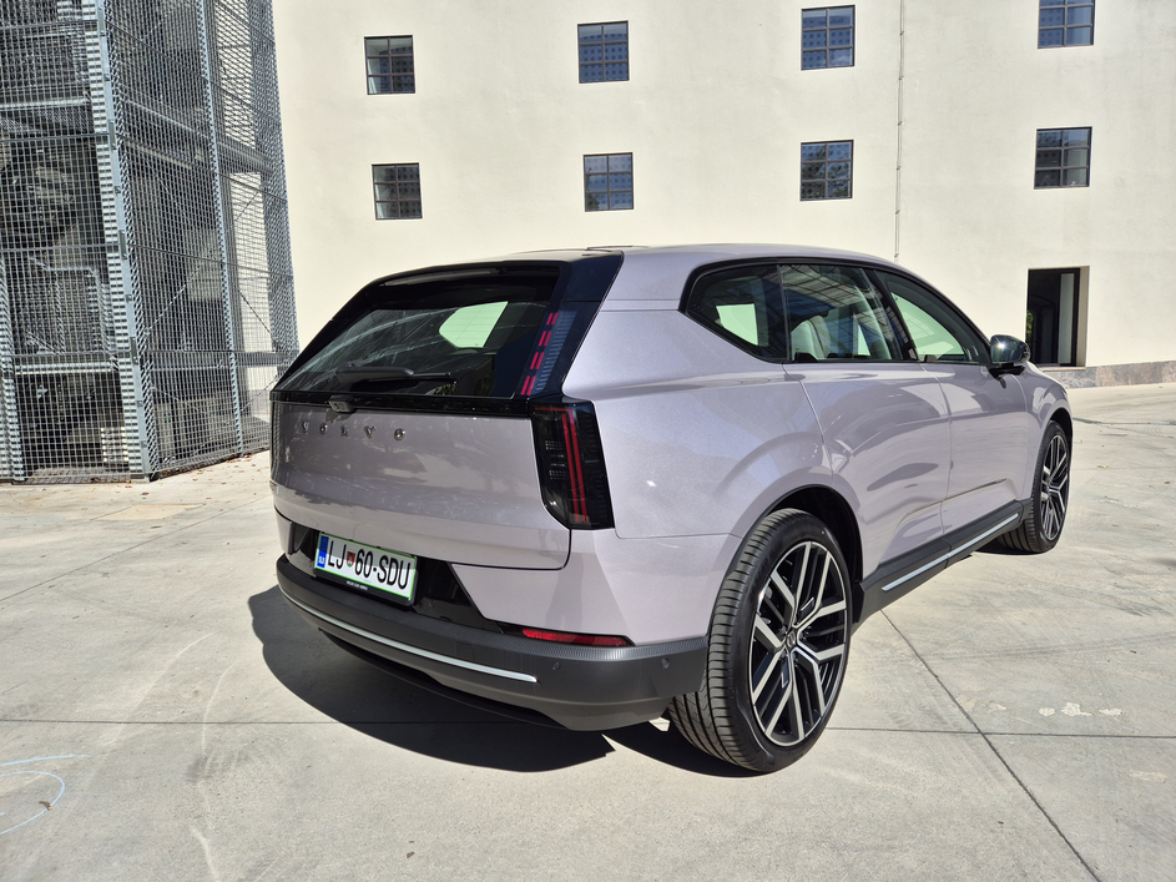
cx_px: 588
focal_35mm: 23
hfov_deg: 73.9
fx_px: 781
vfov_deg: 58.9
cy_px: 441
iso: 25
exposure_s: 1/2968
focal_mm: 5.4
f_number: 1.8
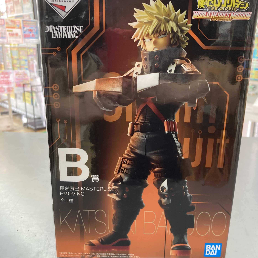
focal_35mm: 34
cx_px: 132
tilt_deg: -18.0
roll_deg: -1.2
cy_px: 130
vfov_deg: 48.4
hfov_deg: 48.4
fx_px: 287
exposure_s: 1/60
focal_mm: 3.99
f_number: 1.8
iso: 100
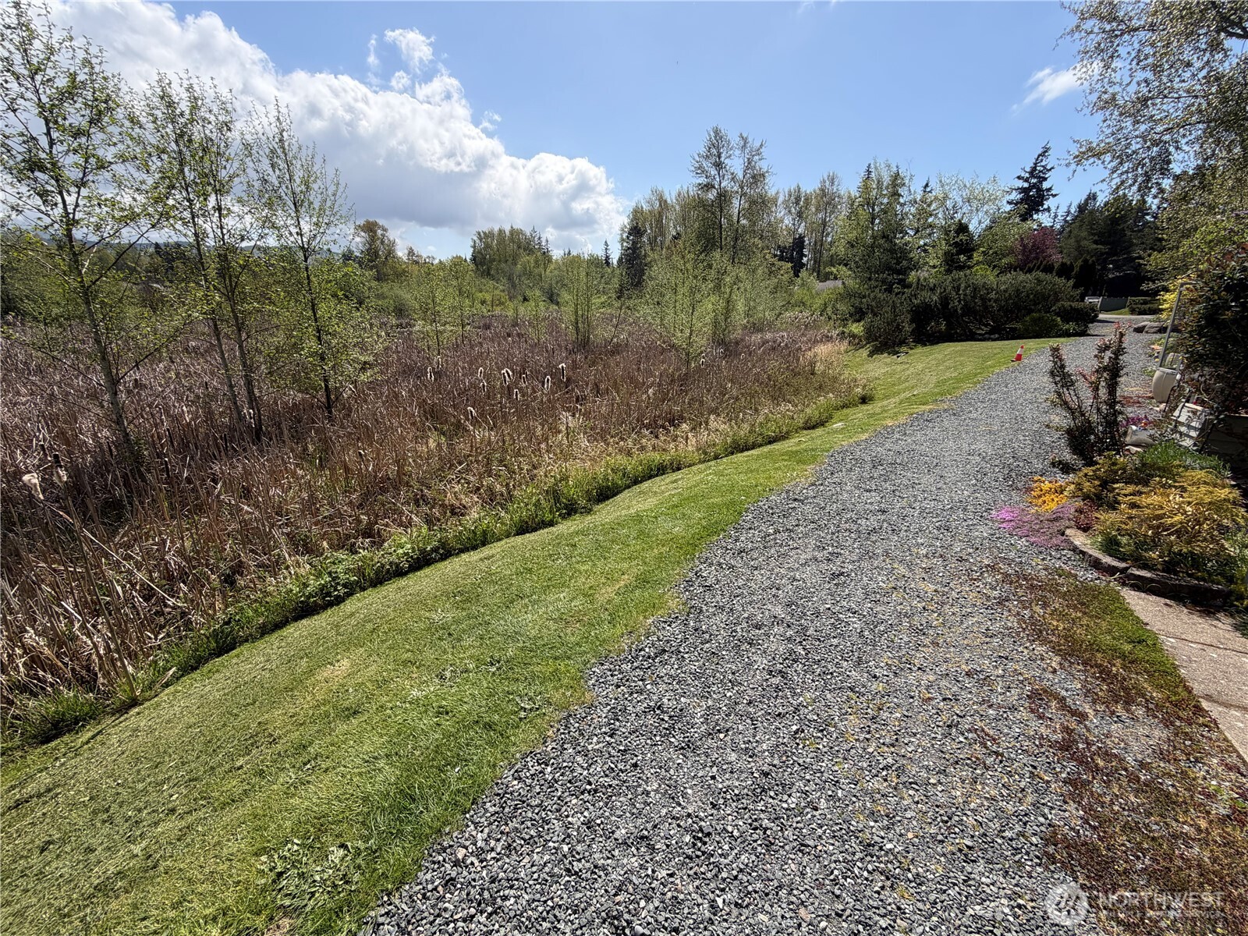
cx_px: 624
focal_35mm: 14
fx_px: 505
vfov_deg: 85.7
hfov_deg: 102.1
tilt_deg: -17.9
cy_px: 468
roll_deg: -0.6
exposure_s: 1/901
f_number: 2.2
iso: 32
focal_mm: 2.22
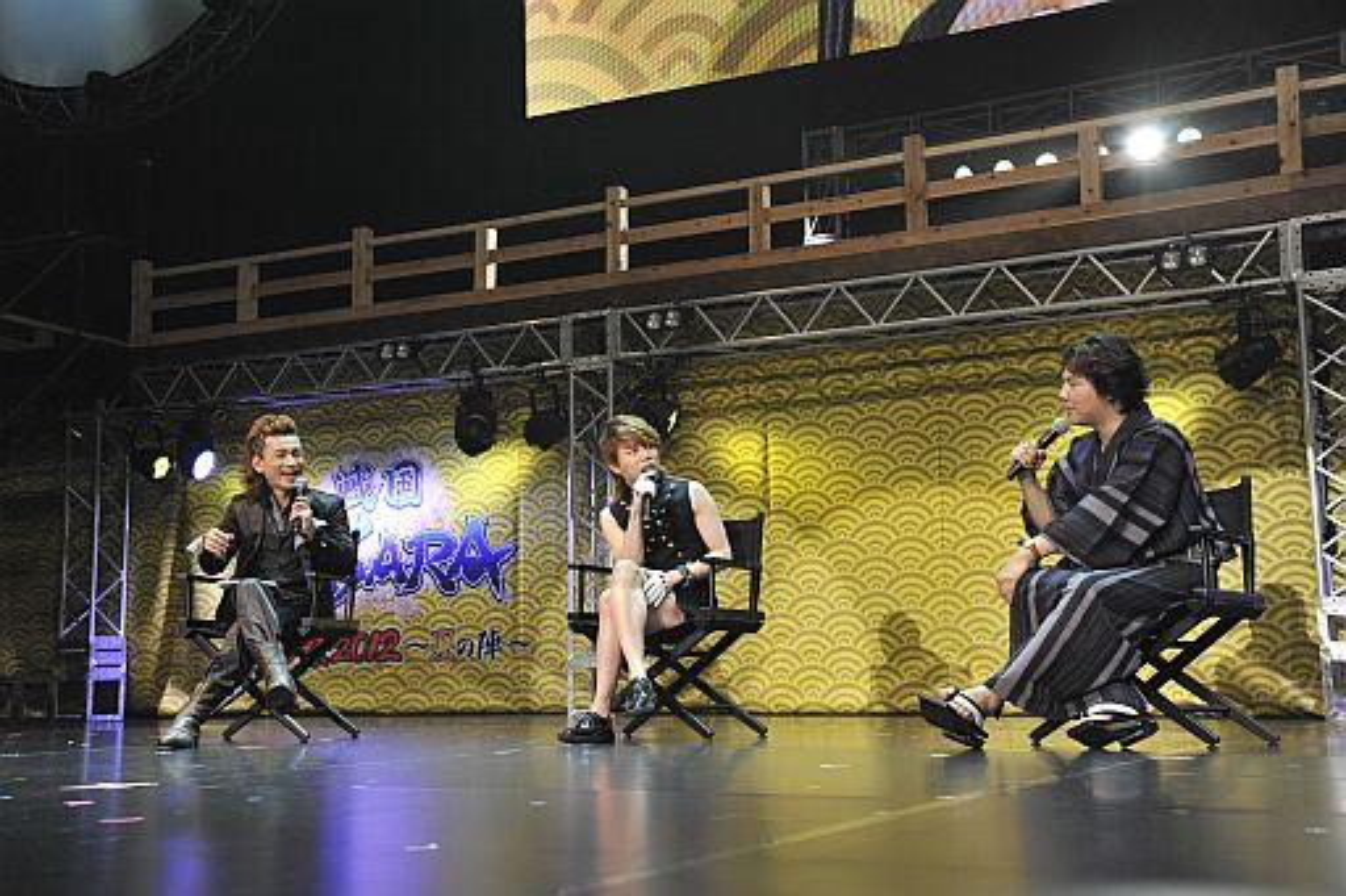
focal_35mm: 44
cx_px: 673
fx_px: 1644
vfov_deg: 30.5
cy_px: 448
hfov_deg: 44.5
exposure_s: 1/350
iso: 1600
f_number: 4.8
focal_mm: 44
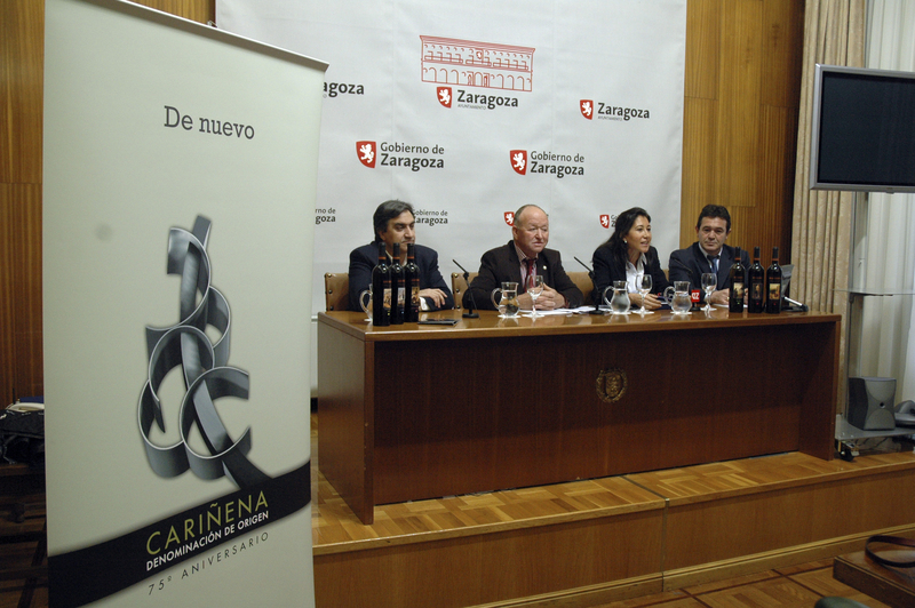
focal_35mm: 33
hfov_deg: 57.3
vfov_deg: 39.9
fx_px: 838
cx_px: 458
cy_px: 304
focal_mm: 22
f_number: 5
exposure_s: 1/100
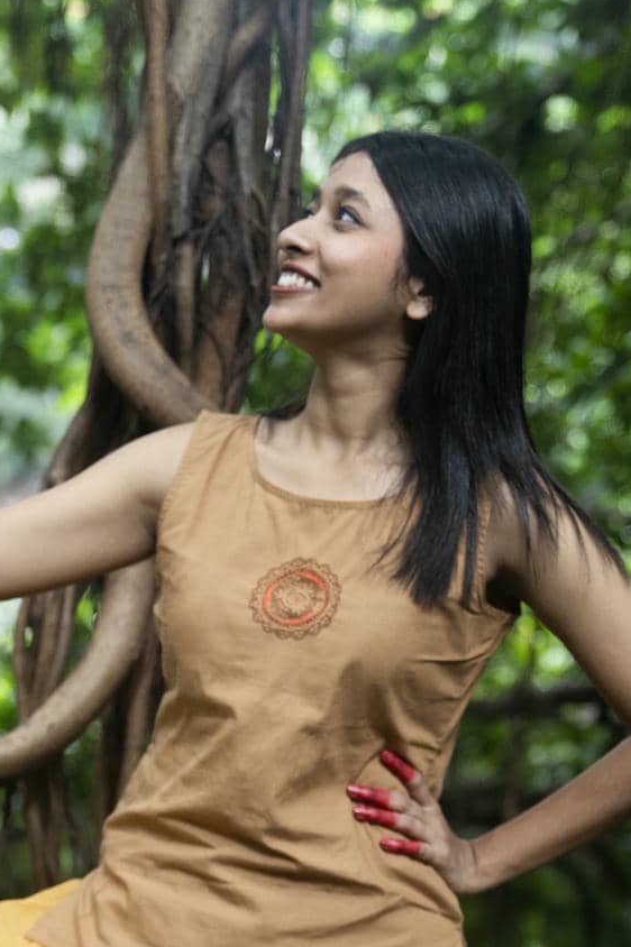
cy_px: 932
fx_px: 3078
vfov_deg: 17.1
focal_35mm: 117
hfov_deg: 11.5
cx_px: -47
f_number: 2.8
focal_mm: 47
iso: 1250
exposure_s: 1/100
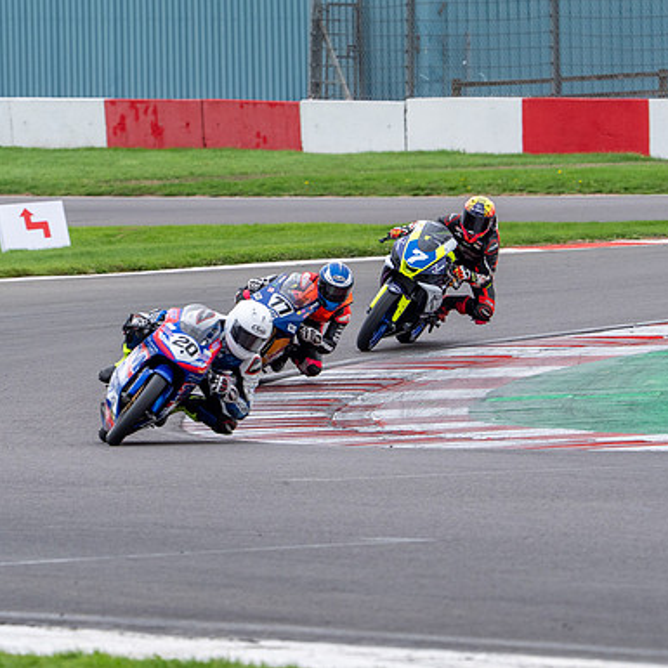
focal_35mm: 450
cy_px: 261
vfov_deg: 3.9
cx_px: 335
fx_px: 9825
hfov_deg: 3.9
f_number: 9
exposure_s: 1/320
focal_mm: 288
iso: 800
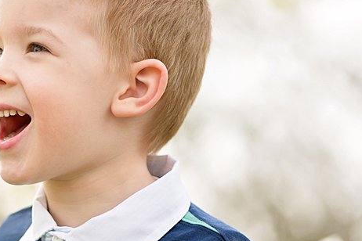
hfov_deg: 9.2
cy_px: 124
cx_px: -41
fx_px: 2222
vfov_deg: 6.2
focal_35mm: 221
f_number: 1.8
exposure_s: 1/640
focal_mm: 85
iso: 100
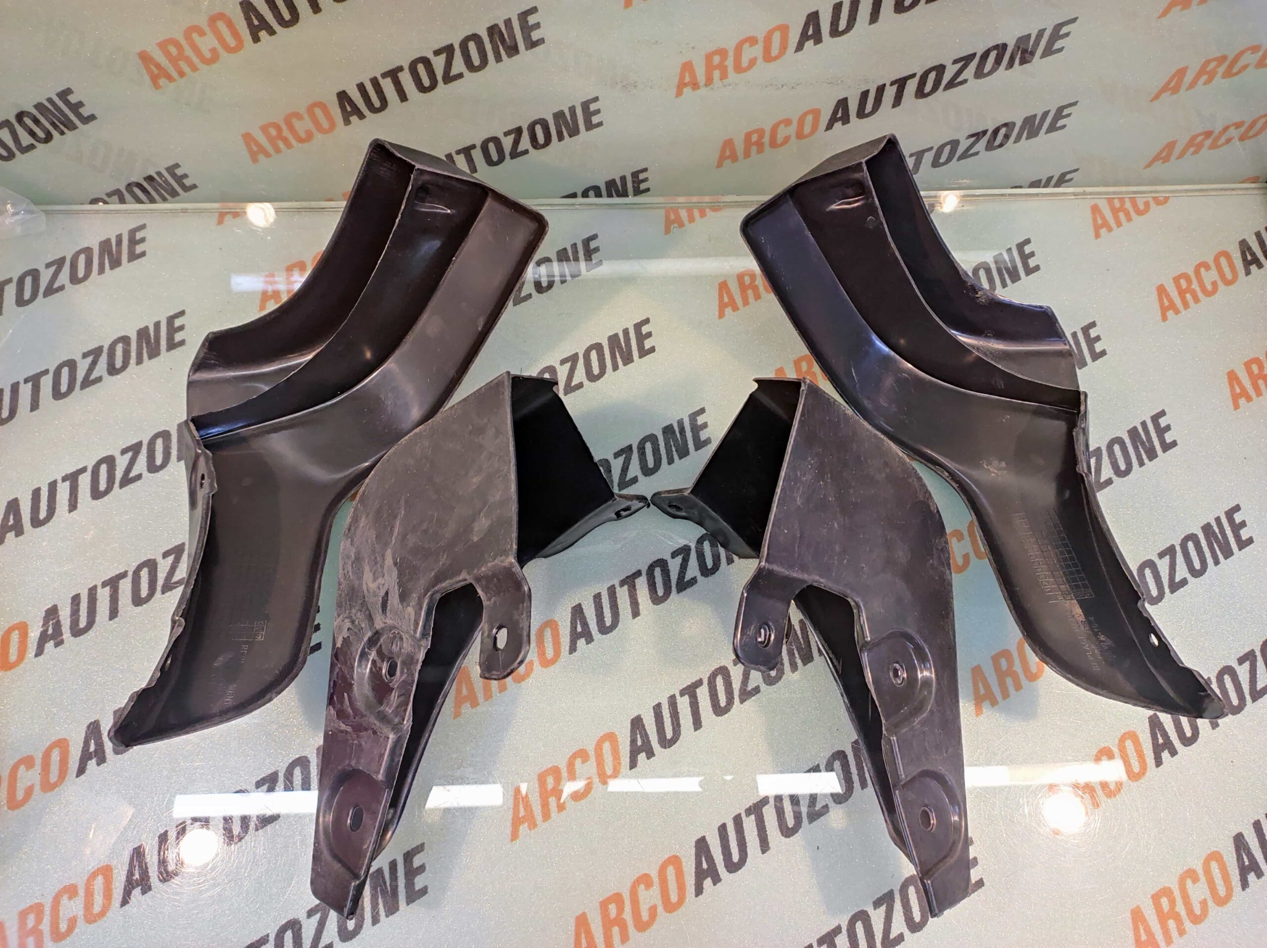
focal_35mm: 17
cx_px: 634
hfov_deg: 91.1
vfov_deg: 74.7
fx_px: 622
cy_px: 474
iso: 1336
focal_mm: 4.74
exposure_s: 1/33
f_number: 1.79
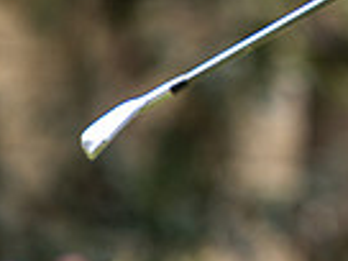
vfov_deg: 1.4
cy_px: -161
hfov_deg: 1.8
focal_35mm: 1073
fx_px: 10787
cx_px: 691
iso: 200
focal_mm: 175
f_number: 2.8
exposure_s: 1/640
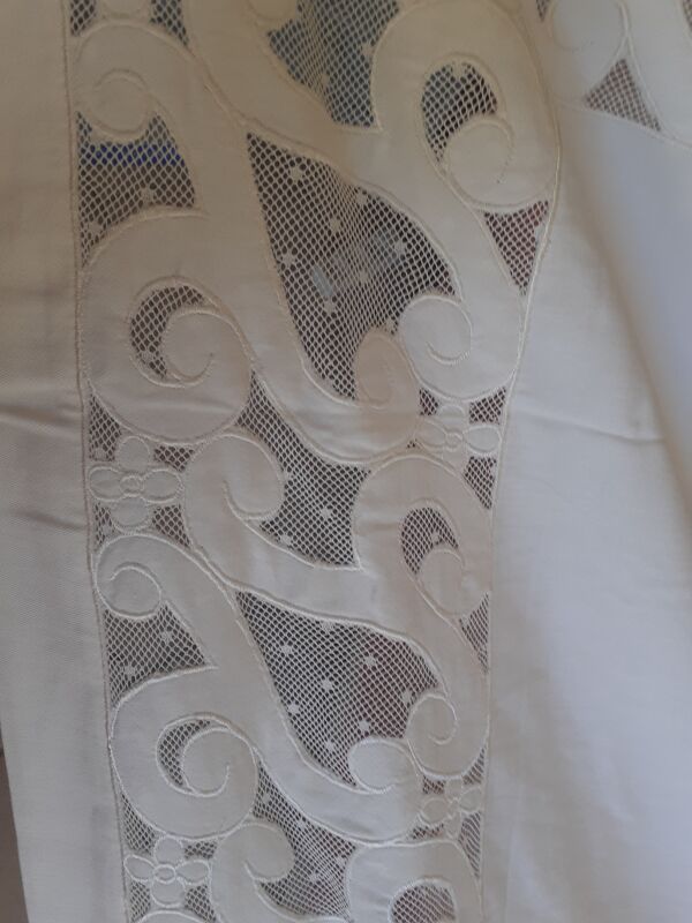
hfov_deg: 51.4
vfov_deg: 65.3
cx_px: 346
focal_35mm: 27
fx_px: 720
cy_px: 462
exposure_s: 1/50
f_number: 1.9
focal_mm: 3.6
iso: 40
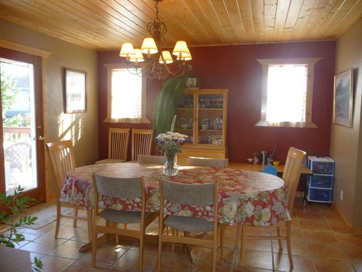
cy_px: 136
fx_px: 293
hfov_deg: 63.4
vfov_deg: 49.7
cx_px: 181
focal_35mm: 28
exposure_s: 1/30
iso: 100
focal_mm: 4.7
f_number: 3.3
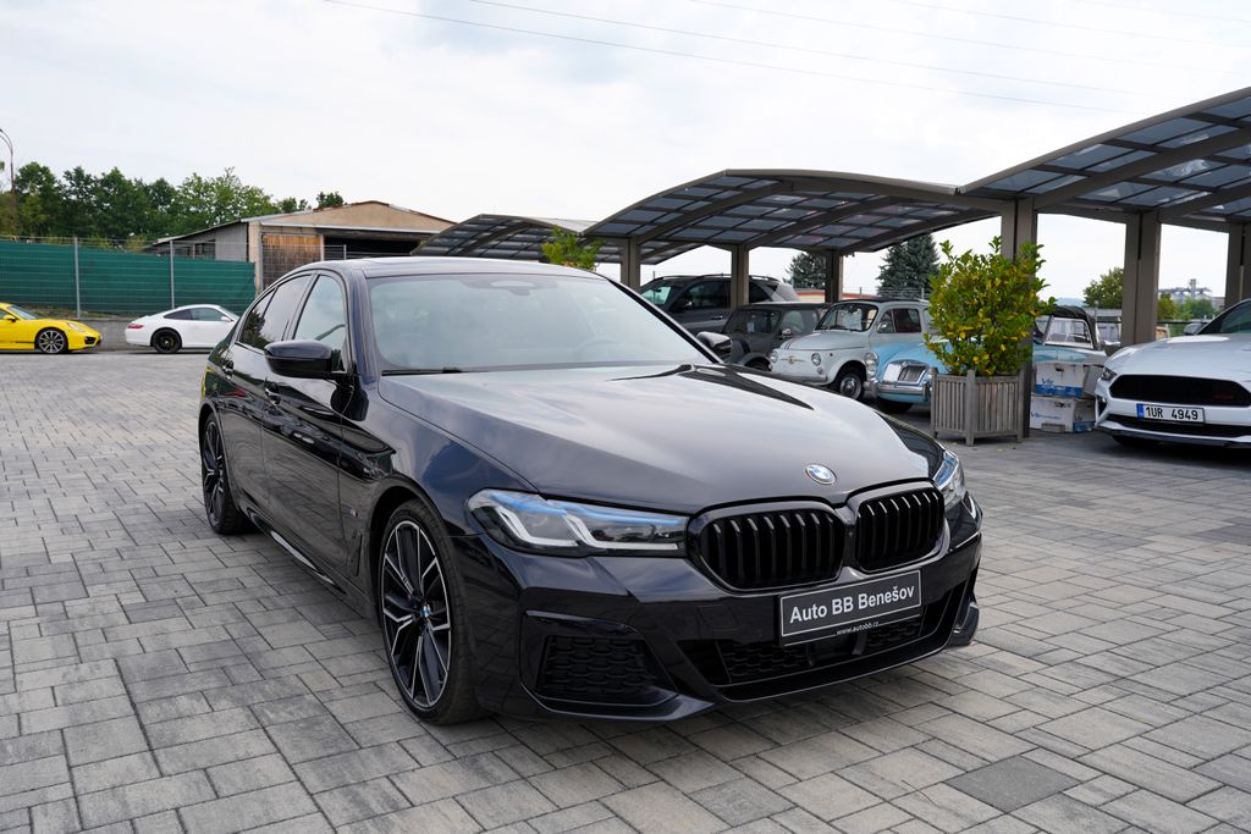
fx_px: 1043
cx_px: 626
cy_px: 417
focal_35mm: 30
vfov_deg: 43.6
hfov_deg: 61.9
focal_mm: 30
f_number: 6.3
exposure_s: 1/160
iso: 100
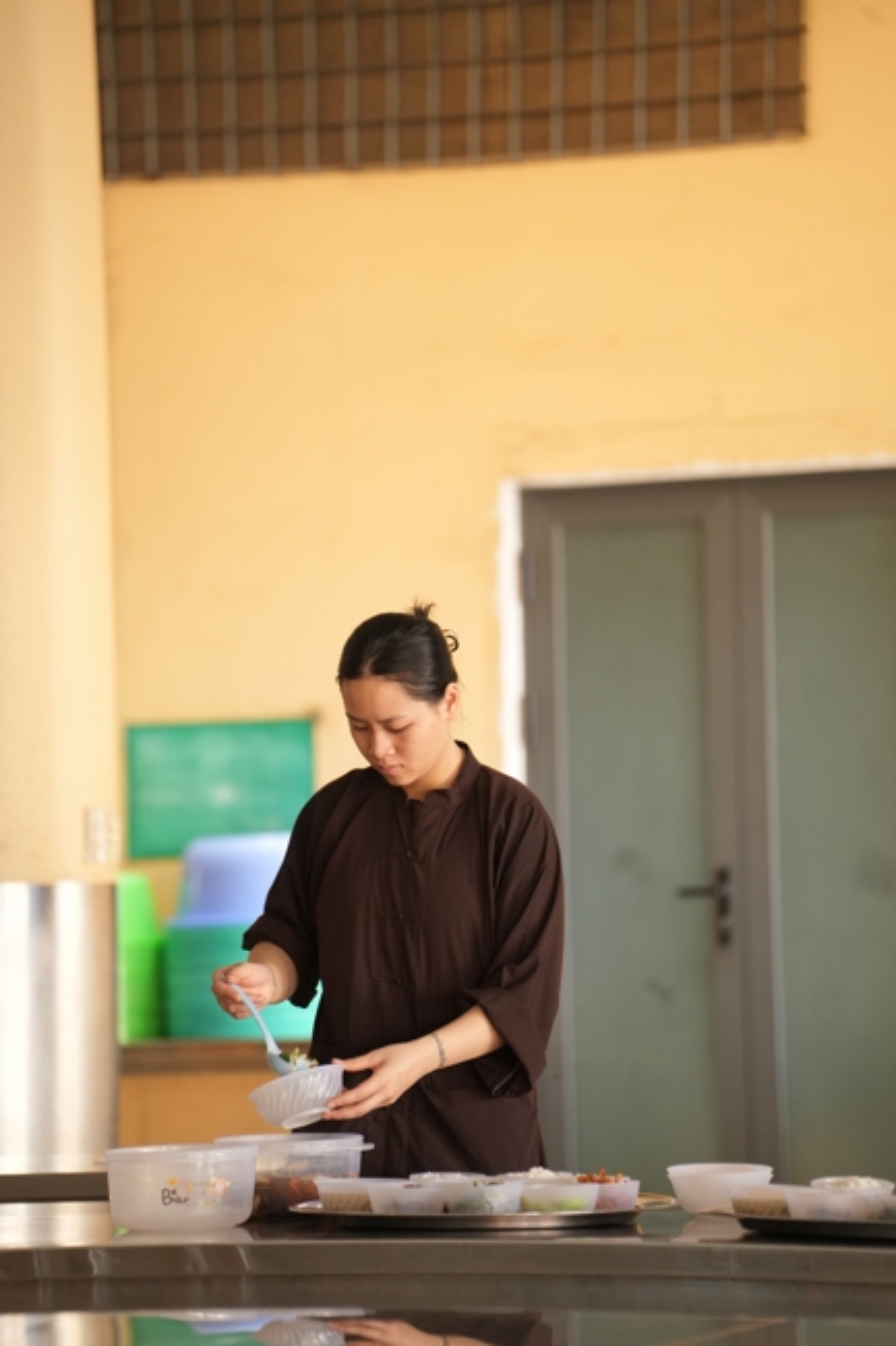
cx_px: 448
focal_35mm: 150
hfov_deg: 9.1
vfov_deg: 13.7
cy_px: 673
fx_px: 5603
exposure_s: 1/250
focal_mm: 150
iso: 2000
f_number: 2.8
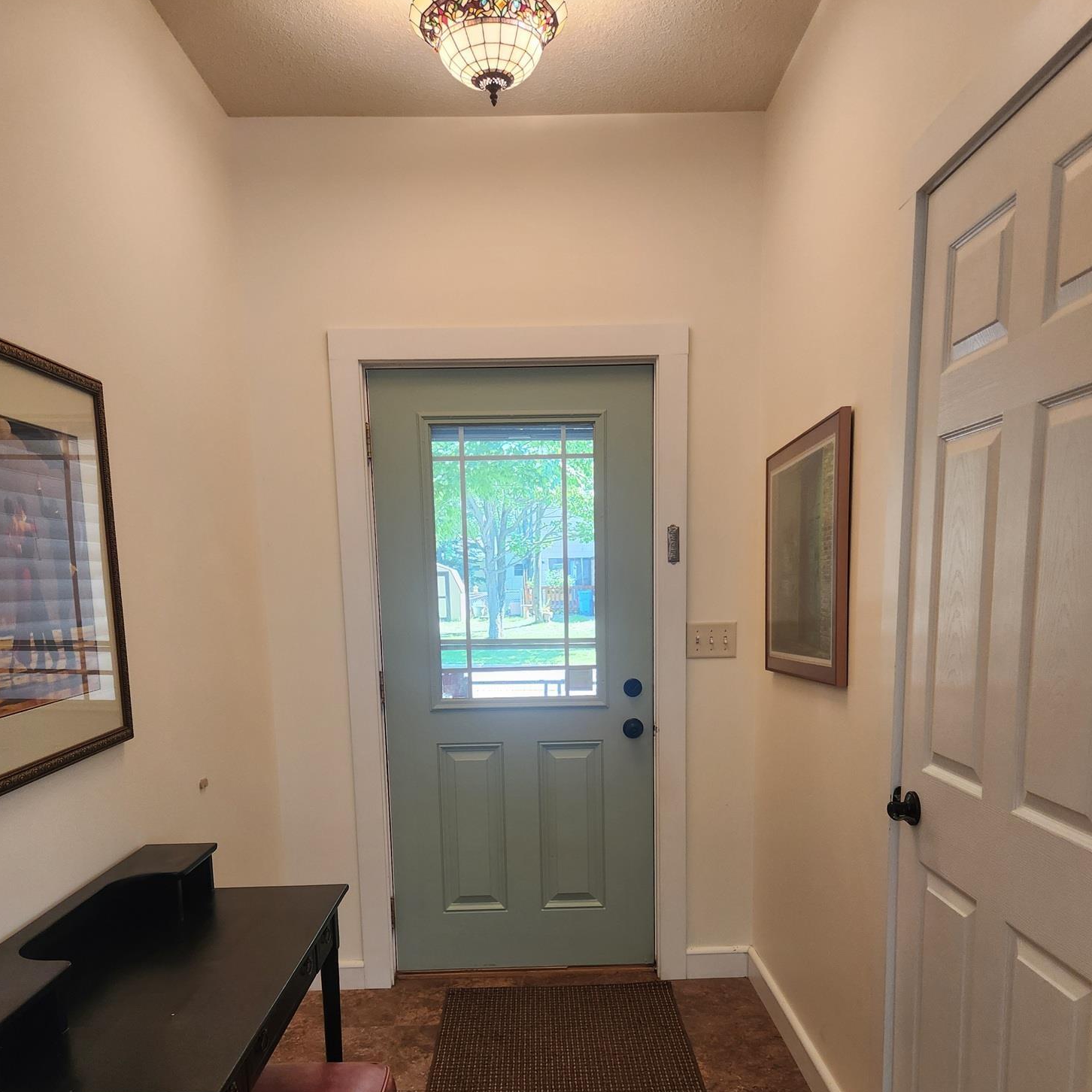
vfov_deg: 55.8
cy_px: 745
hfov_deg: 57.3
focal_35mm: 28
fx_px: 999
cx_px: 537
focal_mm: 5.4
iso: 160
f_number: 1.8
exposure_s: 1/120
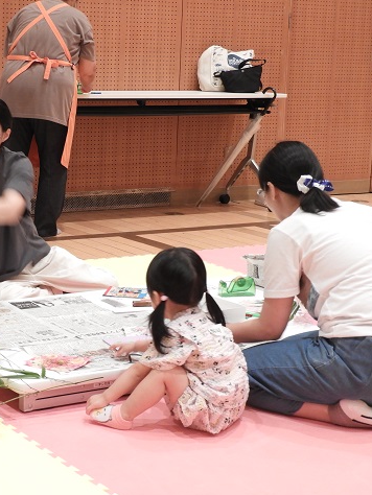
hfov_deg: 18.0
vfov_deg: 24.1
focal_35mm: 81
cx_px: 69
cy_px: 250
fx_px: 1160
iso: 400
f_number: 4.2
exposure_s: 1/20
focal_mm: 10.7
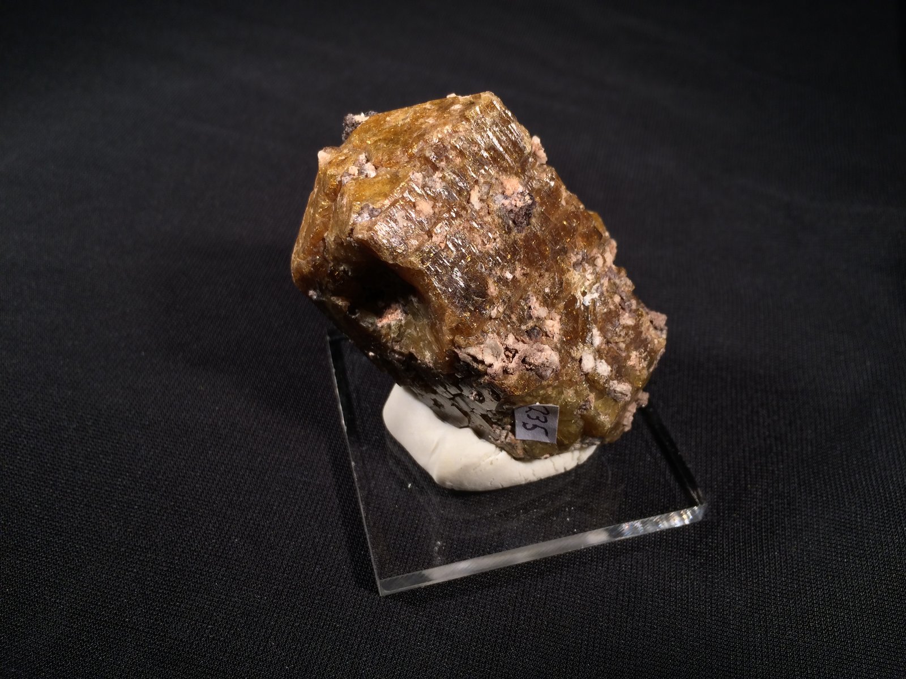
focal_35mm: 29
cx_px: 453
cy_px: 340
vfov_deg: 48.2
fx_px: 759
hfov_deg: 61.7
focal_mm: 4.15
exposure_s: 1/120
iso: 40
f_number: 2.2
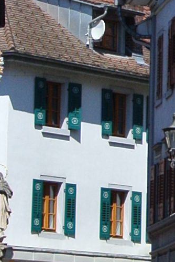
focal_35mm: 349
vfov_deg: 5.9
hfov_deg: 3.9
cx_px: 223
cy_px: 14
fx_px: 2538
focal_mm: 16.9
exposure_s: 1/800
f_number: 5
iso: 100
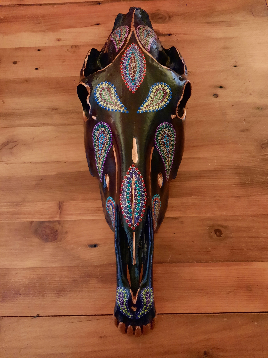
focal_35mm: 25
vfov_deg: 69.4
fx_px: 258
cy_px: 179
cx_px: 134
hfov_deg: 54.9
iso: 800
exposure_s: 1/10
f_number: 2
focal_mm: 4.6
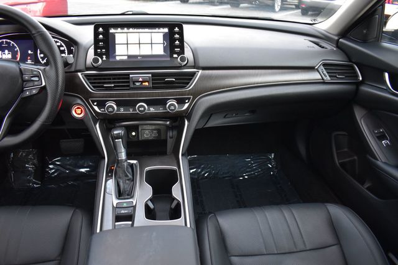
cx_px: 199
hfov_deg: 67.4
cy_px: 132
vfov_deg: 47.9
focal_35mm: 27
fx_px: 298
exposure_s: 1/13
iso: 1600
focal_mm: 18
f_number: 3.5
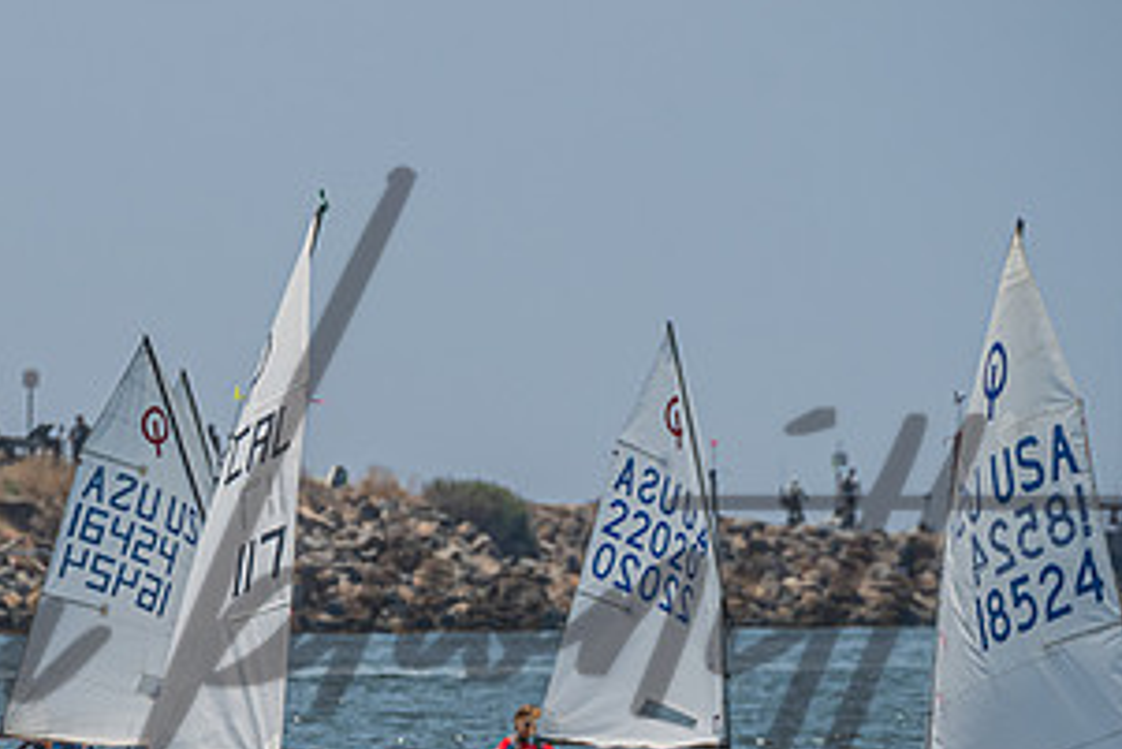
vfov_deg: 2.0
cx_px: 88
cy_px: 658
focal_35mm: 688
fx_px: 21452
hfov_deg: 3.0
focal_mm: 260
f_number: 8
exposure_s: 1/1600
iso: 320
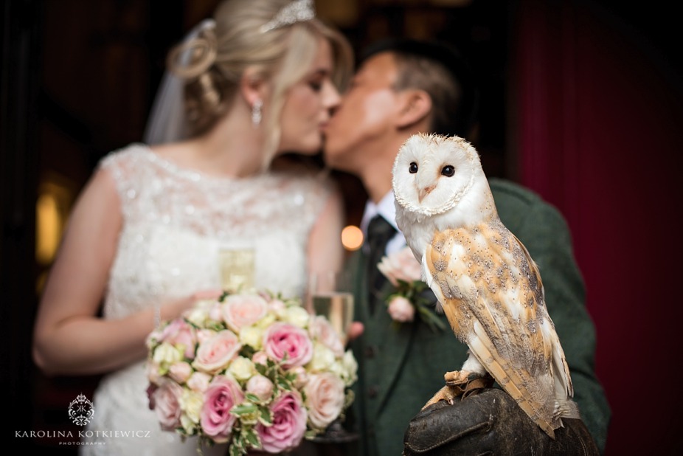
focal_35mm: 50
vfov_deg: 27.0
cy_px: 228
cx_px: 342
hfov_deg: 39.6
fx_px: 949
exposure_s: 1/400
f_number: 2.2
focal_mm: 50
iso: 250
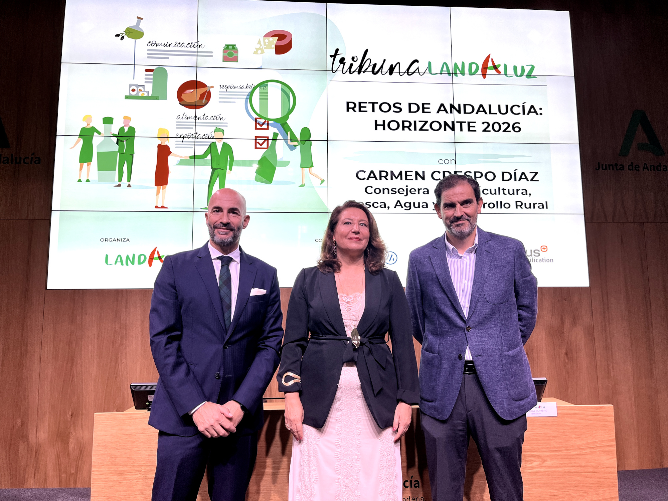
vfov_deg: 53.1
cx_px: 334
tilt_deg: +7.8
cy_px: 250
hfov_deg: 67.3
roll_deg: +0.6
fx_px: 502
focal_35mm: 26
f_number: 1.6
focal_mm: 5.1
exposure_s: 1/120
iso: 50
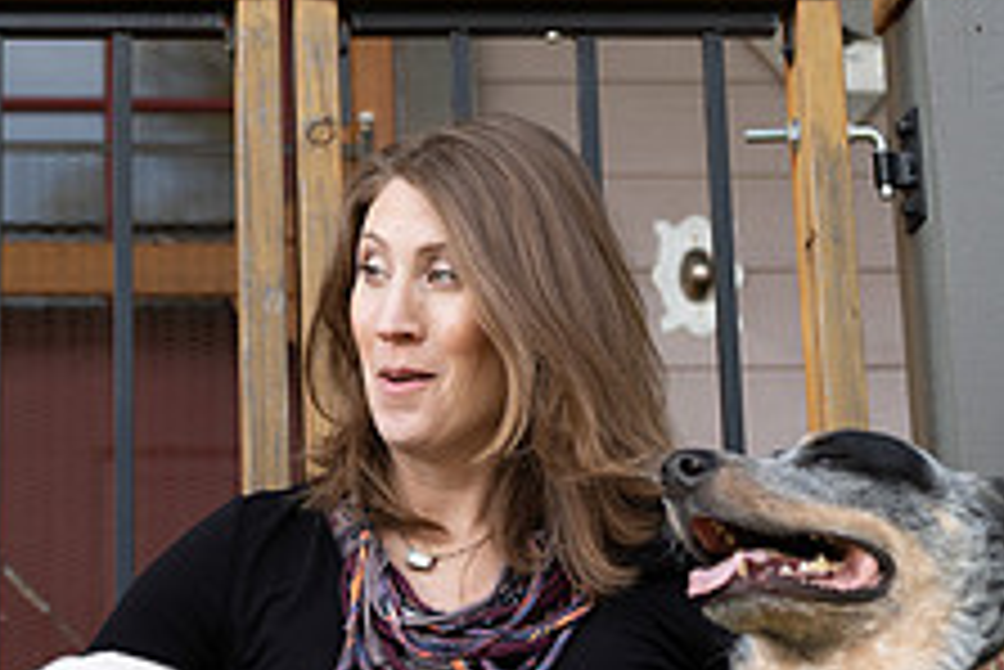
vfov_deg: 11.7
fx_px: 3265
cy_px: 331
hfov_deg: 17.4
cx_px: 239
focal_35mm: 117
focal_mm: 45
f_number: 2.8
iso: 125
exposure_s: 1/250
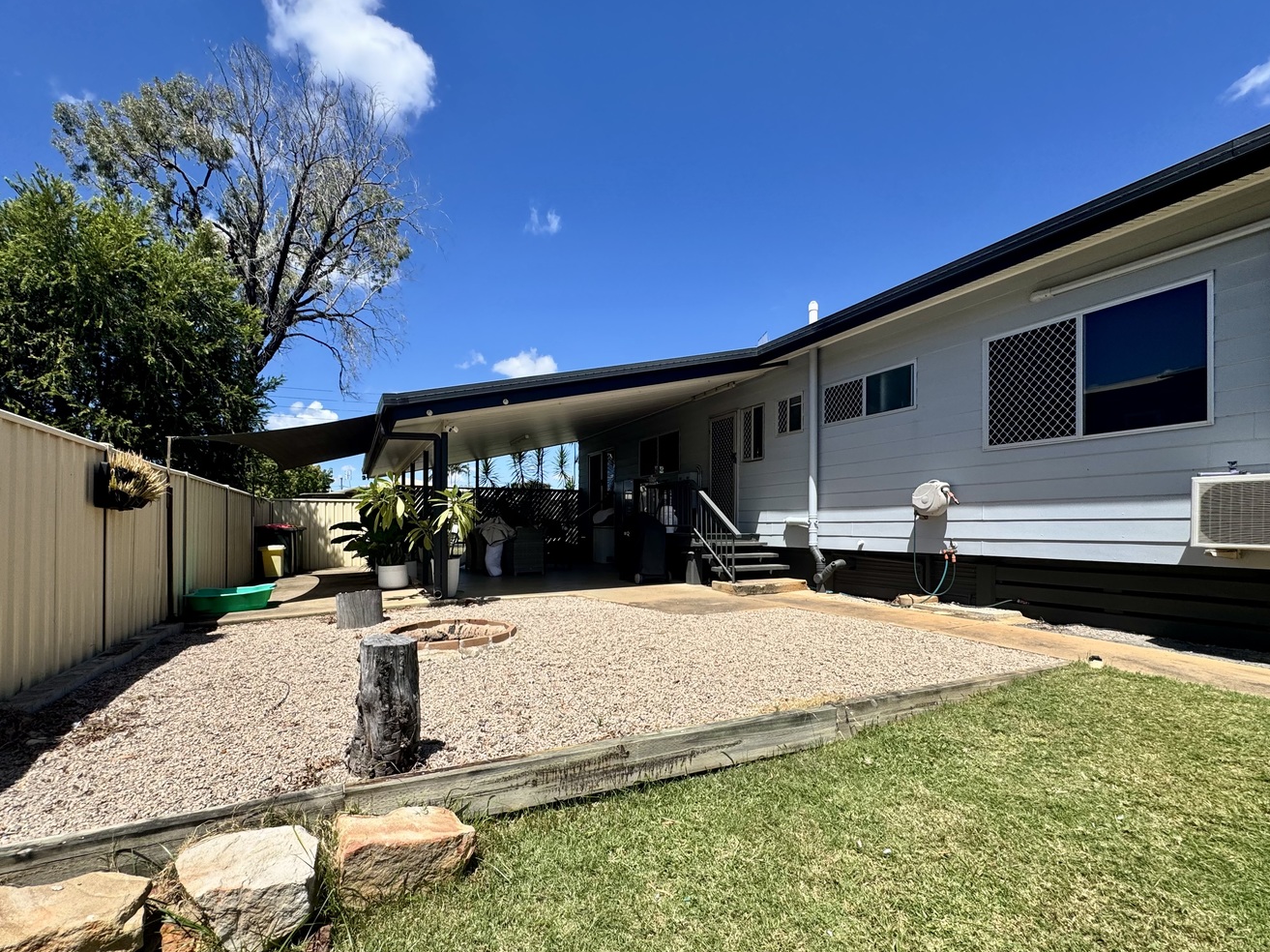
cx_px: 617
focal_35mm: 16
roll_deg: +0.5
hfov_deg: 94.5
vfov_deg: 77.8
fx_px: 587
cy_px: 528
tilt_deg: +1.0
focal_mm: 2.22
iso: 50
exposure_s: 1/2273
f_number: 2.2
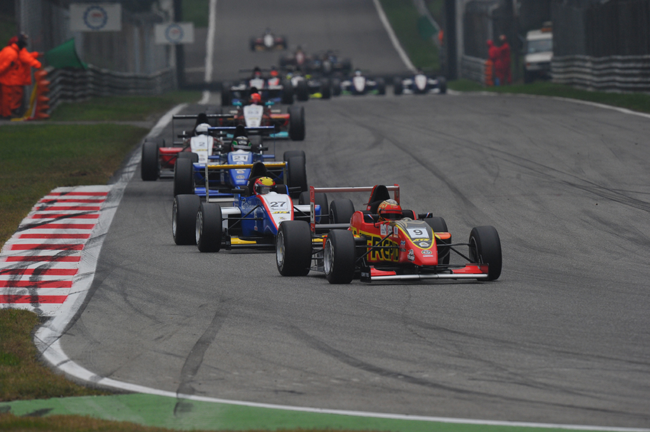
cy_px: 216
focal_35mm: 600
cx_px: 325
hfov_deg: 3.4
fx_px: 10824
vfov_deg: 2.3
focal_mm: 600
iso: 1250
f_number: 8
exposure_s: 1/1000
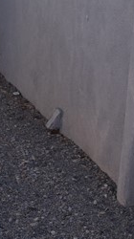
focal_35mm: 123
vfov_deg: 17.4
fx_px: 780
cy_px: 94
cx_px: -209
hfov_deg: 8.7
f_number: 4.5
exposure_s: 1/640
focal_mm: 18
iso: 400
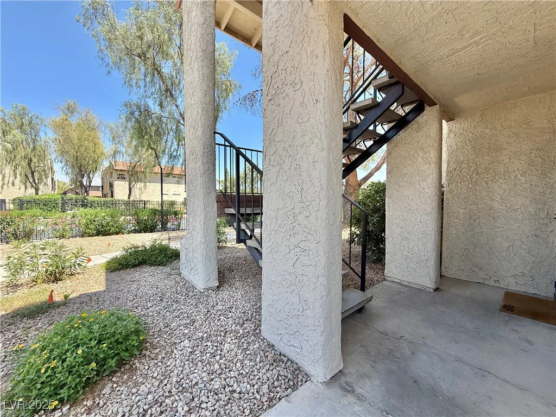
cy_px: 208
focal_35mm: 14
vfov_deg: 85.7
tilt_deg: -1.3
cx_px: 278
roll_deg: +0.7
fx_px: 225
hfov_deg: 102.1
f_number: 2.2
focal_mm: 2.22
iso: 50
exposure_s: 1/672
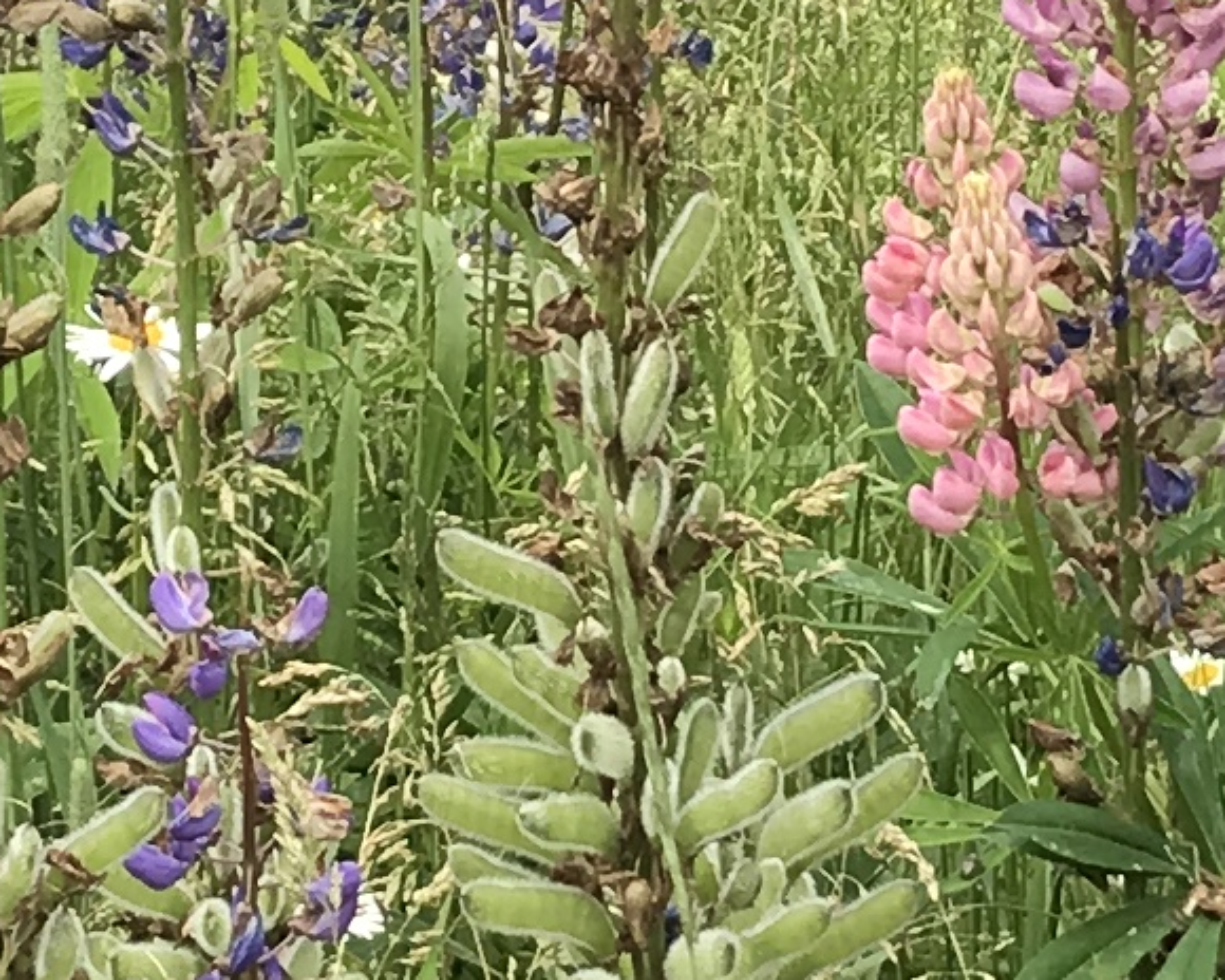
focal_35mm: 190
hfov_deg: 10.2
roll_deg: +1.7
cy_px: -11
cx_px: 581
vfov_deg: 8.1
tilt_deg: -13.7
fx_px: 6889
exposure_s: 1/1168
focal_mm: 3.99
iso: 20
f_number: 1.8
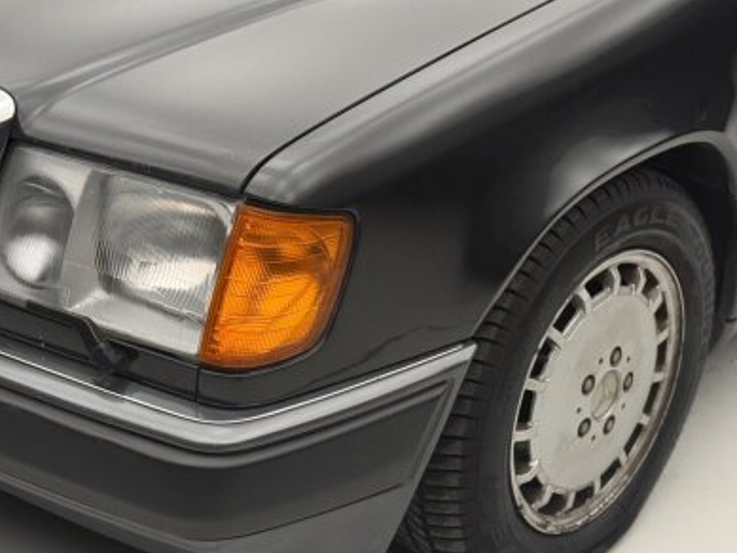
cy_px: 223
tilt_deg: -22.9
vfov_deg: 18.7
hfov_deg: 24.3
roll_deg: +1.2
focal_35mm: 79
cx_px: 155
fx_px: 1682
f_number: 1.78
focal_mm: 6.76
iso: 125
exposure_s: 1/89
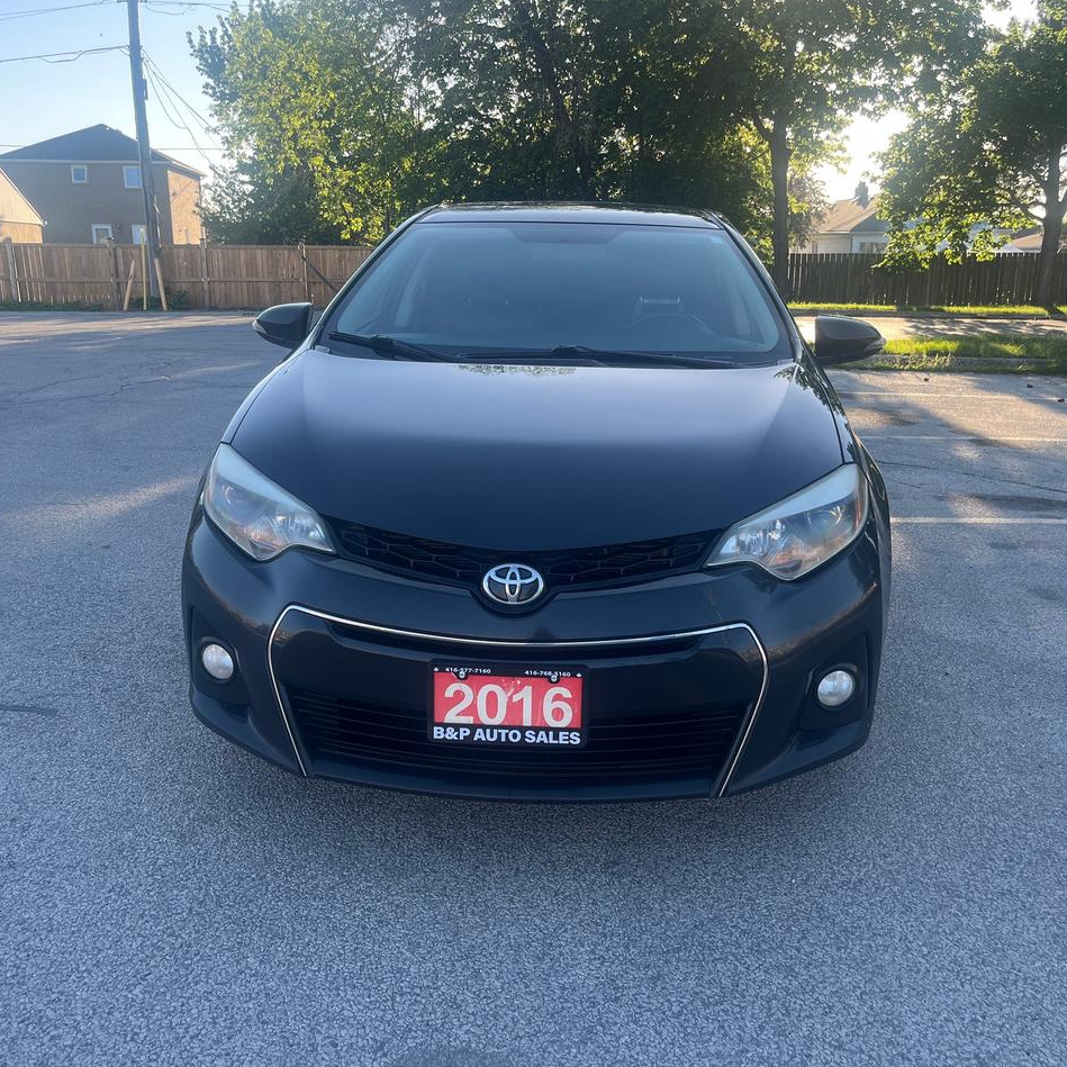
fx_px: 1081
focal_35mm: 31
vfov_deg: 52.5
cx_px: 542
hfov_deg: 52.5
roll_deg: +0.2
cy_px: 537
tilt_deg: -15.2
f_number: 1.6
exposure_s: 1/477
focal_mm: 5.1
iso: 50
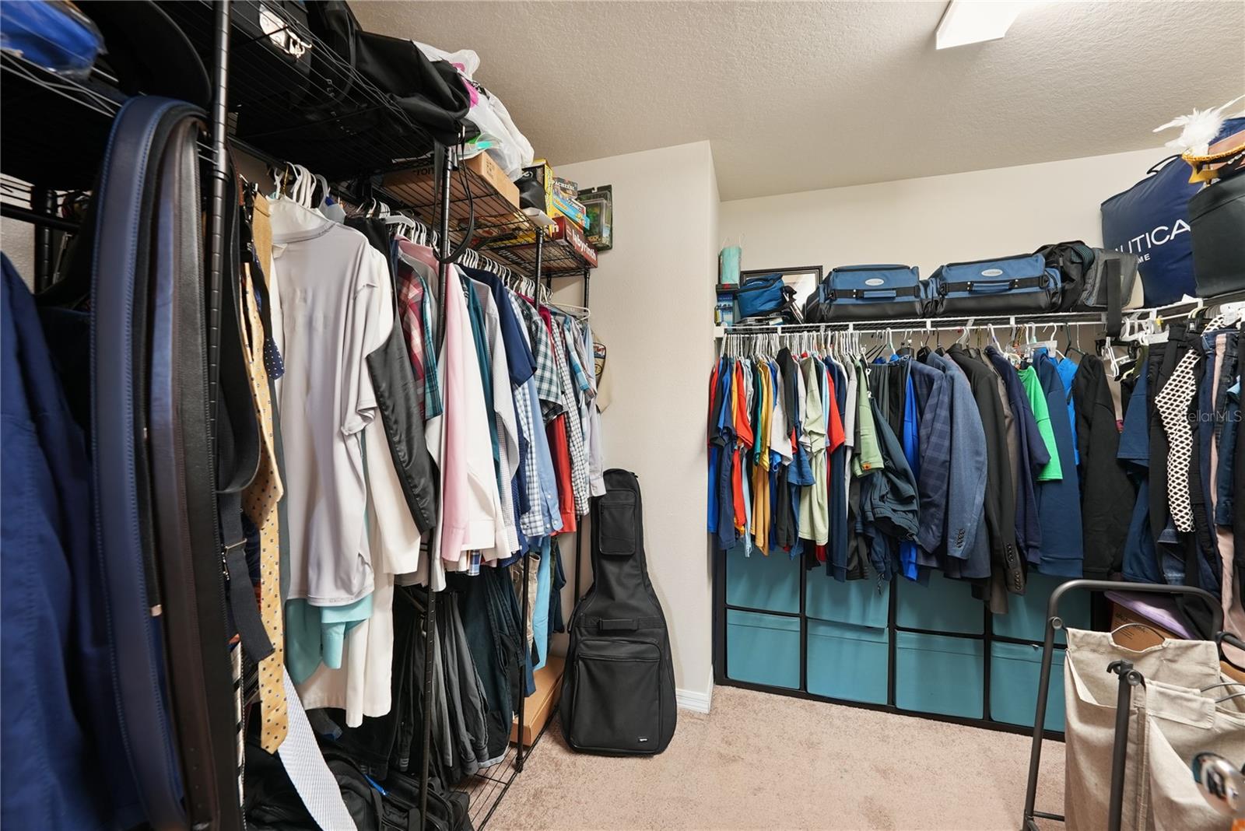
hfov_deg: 112.6
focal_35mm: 12
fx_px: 415
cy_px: 416
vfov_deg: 90.1
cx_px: 622
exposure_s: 1
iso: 400
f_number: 7.1
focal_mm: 12
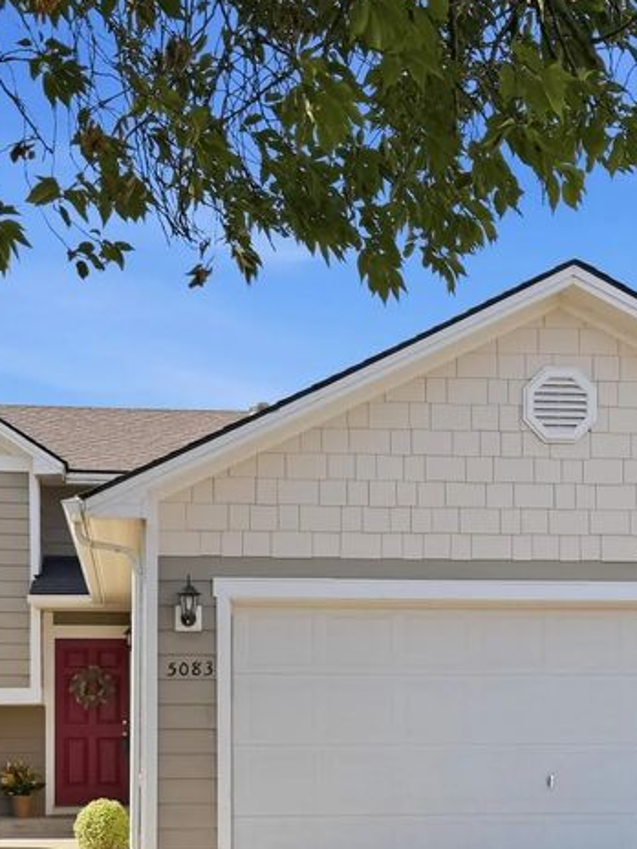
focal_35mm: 53
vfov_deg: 35.5
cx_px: 297
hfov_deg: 27.5
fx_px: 1300
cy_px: 622
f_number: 1.8
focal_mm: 6.8
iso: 80
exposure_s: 1/3145
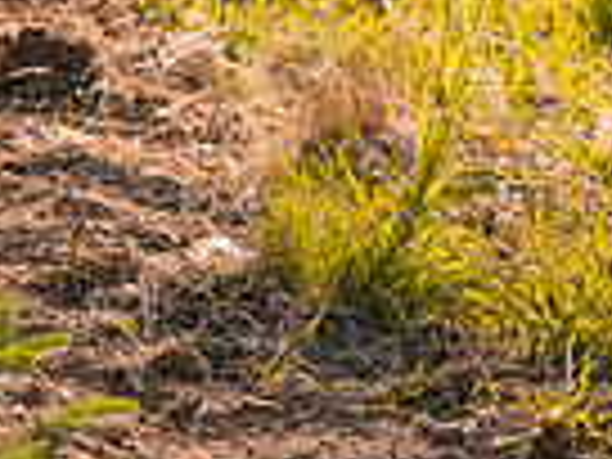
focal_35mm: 594
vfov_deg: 2.5
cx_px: 4
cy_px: -288
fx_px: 10502
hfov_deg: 3.3
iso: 200
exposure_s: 1/1250
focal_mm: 145
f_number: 2.8
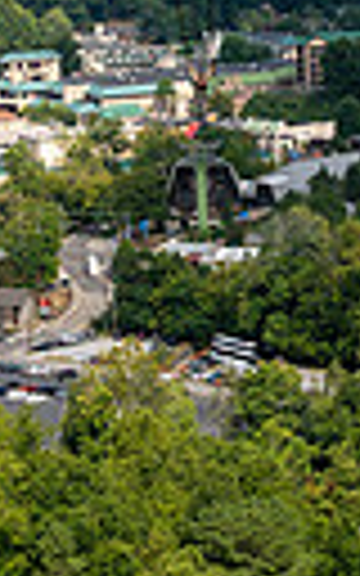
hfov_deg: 10.1
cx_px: 302
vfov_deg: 16.0
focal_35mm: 129
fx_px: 2025
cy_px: 43
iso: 100
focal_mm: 28
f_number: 8
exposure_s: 1/250
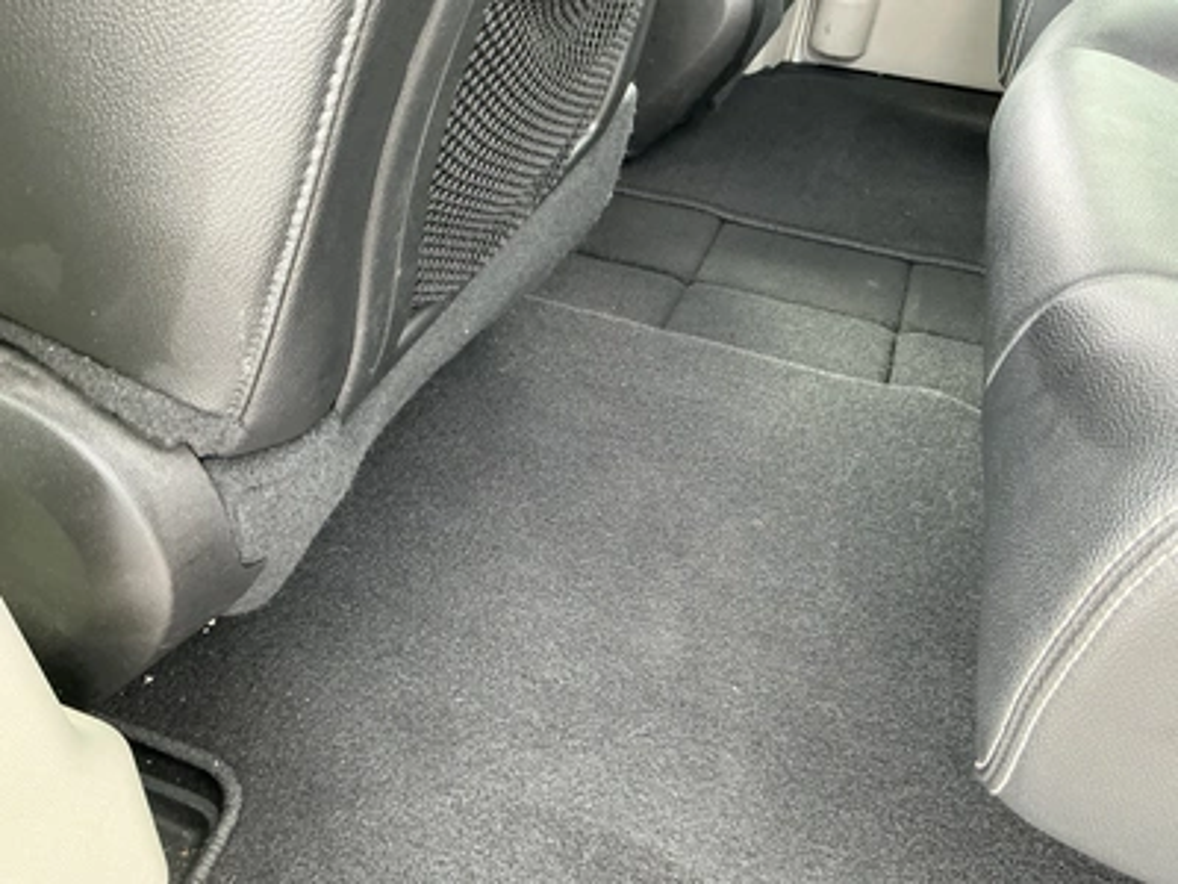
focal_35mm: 28
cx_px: 589
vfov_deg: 49.7
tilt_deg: -39.7
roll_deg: -6.2
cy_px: 442
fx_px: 953
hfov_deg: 63.4
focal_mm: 3
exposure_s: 1/60
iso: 200
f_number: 1.8
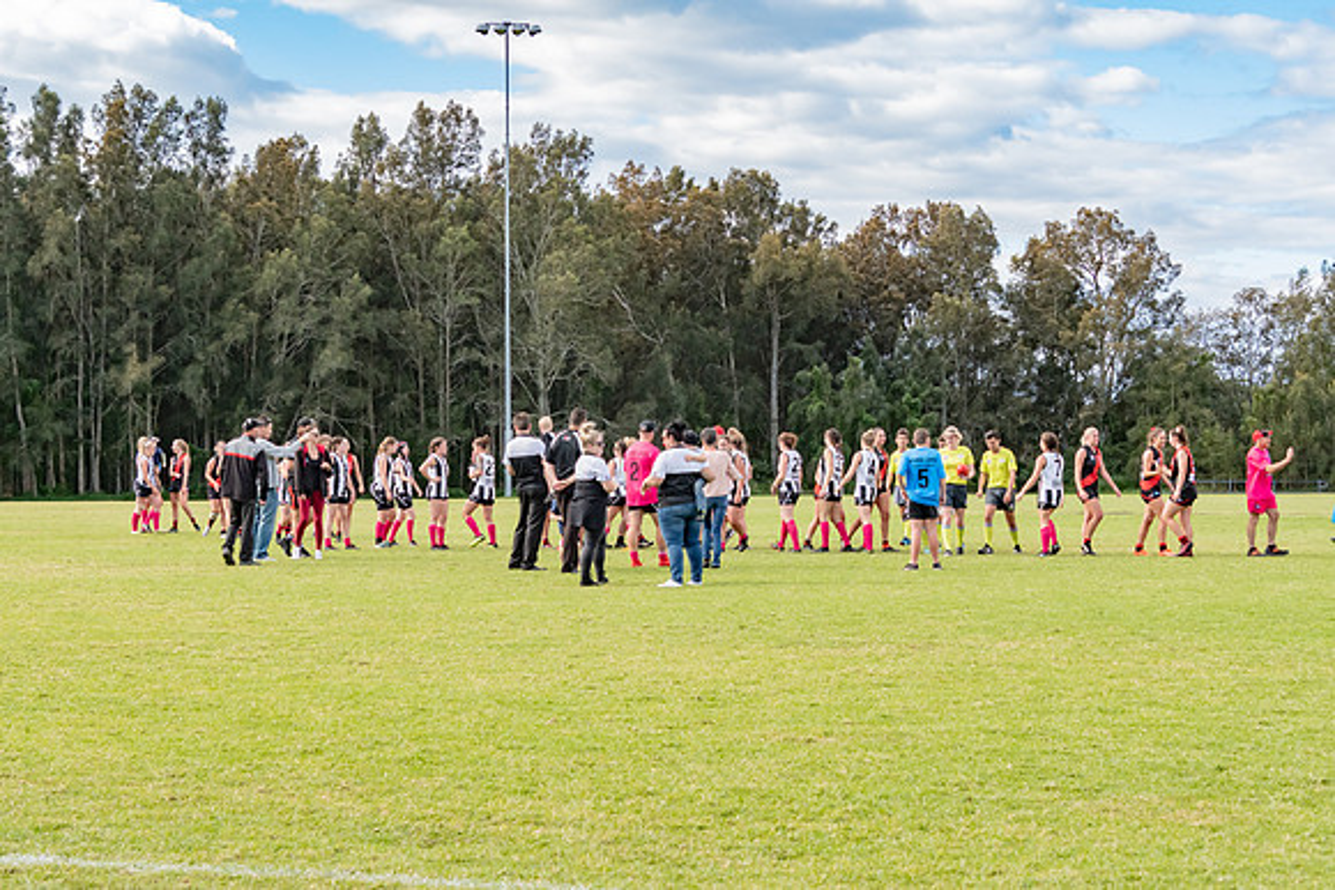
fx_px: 2502
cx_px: 668
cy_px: 445
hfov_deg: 29.9
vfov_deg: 20.2
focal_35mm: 67
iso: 800
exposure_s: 1/800
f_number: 6.3
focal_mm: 44
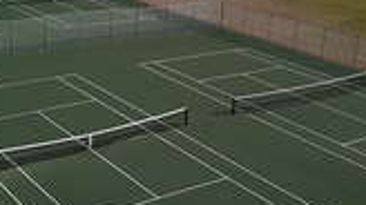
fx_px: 669
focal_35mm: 69
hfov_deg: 30.5
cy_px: 51
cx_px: 145
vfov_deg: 17.3
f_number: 2.2
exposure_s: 1/2375
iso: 100
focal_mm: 4.73
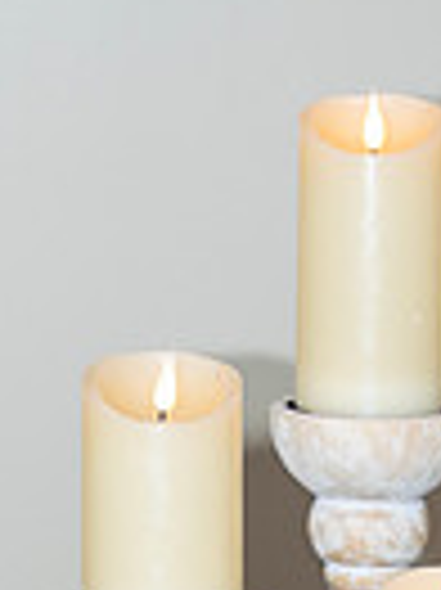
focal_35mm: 205
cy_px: 730
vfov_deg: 9.5
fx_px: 3488
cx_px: 490
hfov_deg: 7.2
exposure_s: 1/160
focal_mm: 62
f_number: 4
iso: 640
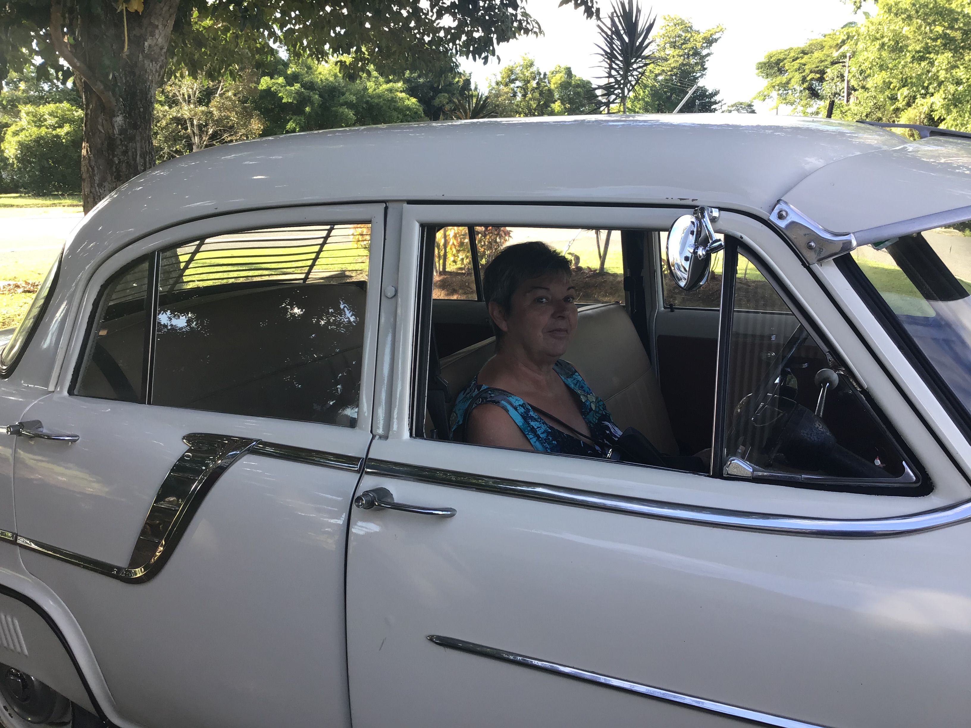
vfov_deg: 45.4
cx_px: 486
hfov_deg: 58.4
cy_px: 364
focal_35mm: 31
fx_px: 870
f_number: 2.4
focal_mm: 3.3
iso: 25
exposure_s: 1/100
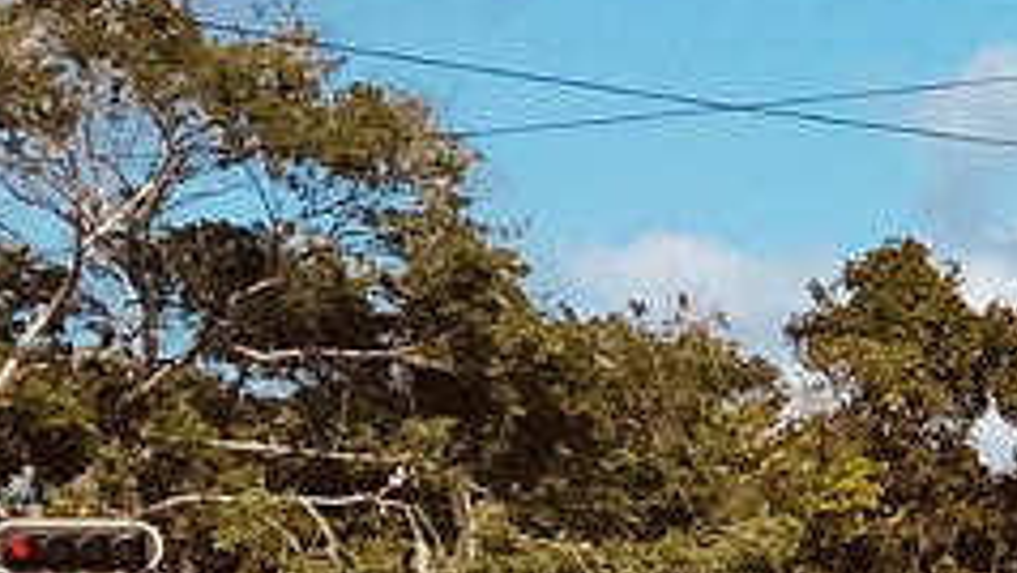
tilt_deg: +5.3
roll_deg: +0.4
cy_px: 346
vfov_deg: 5.7
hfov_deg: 8.6
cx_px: 2953
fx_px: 5718
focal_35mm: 212
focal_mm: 4.15
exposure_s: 1/2639
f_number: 2.2
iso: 32
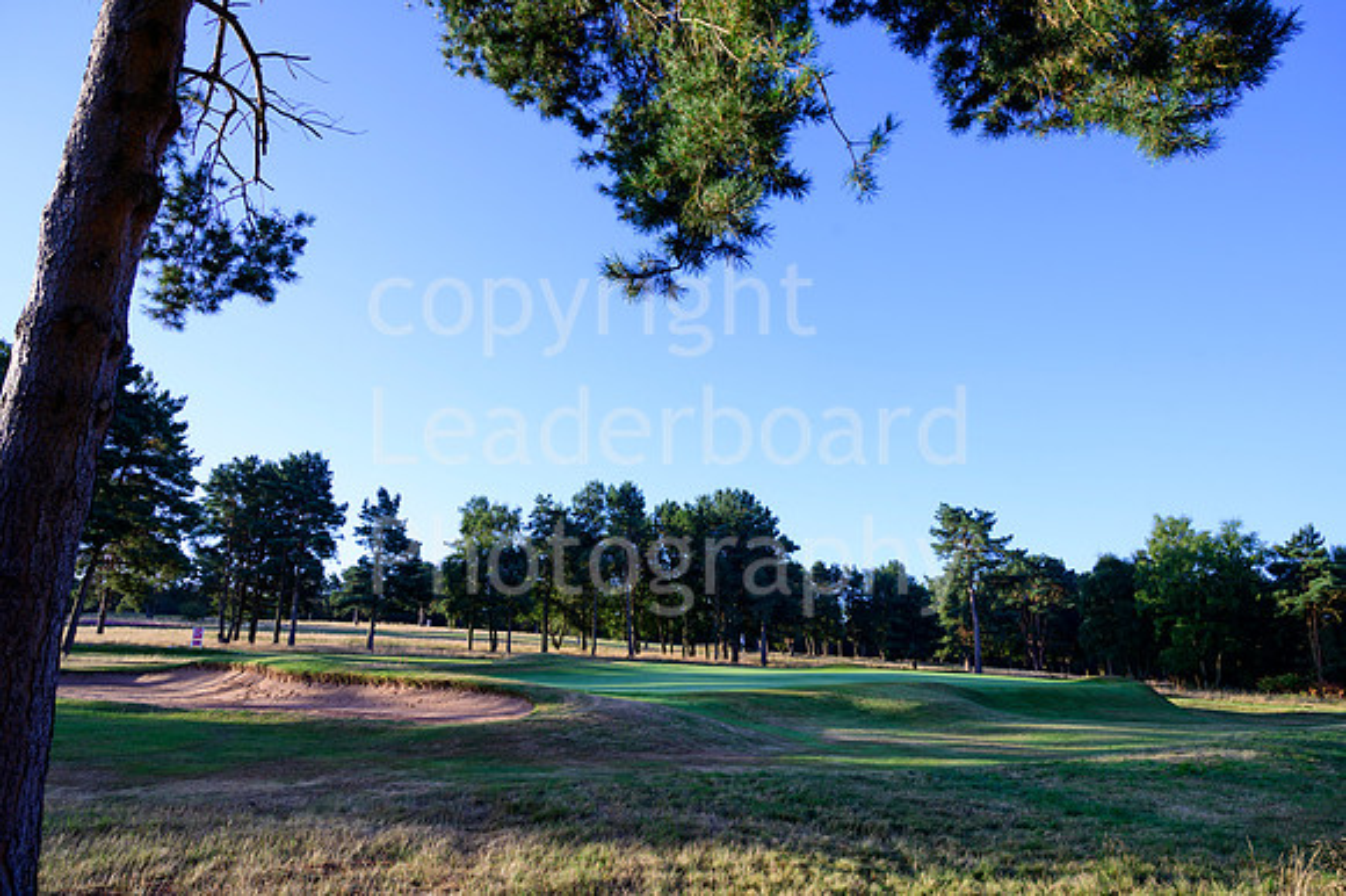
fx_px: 897
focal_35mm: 24
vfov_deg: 53.1
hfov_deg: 73.8
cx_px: 673
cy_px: 448
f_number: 7.1
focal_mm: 24
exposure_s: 1/125
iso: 160
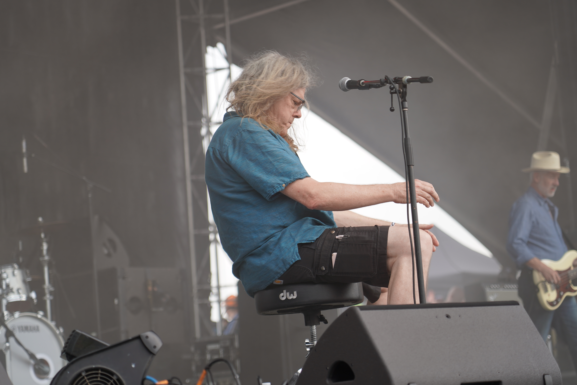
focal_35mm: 105
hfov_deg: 19.5
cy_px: 192
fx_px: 1683
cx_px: 288
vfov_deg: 13.0
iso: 125
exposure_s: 1/160
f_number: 4
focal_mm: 105
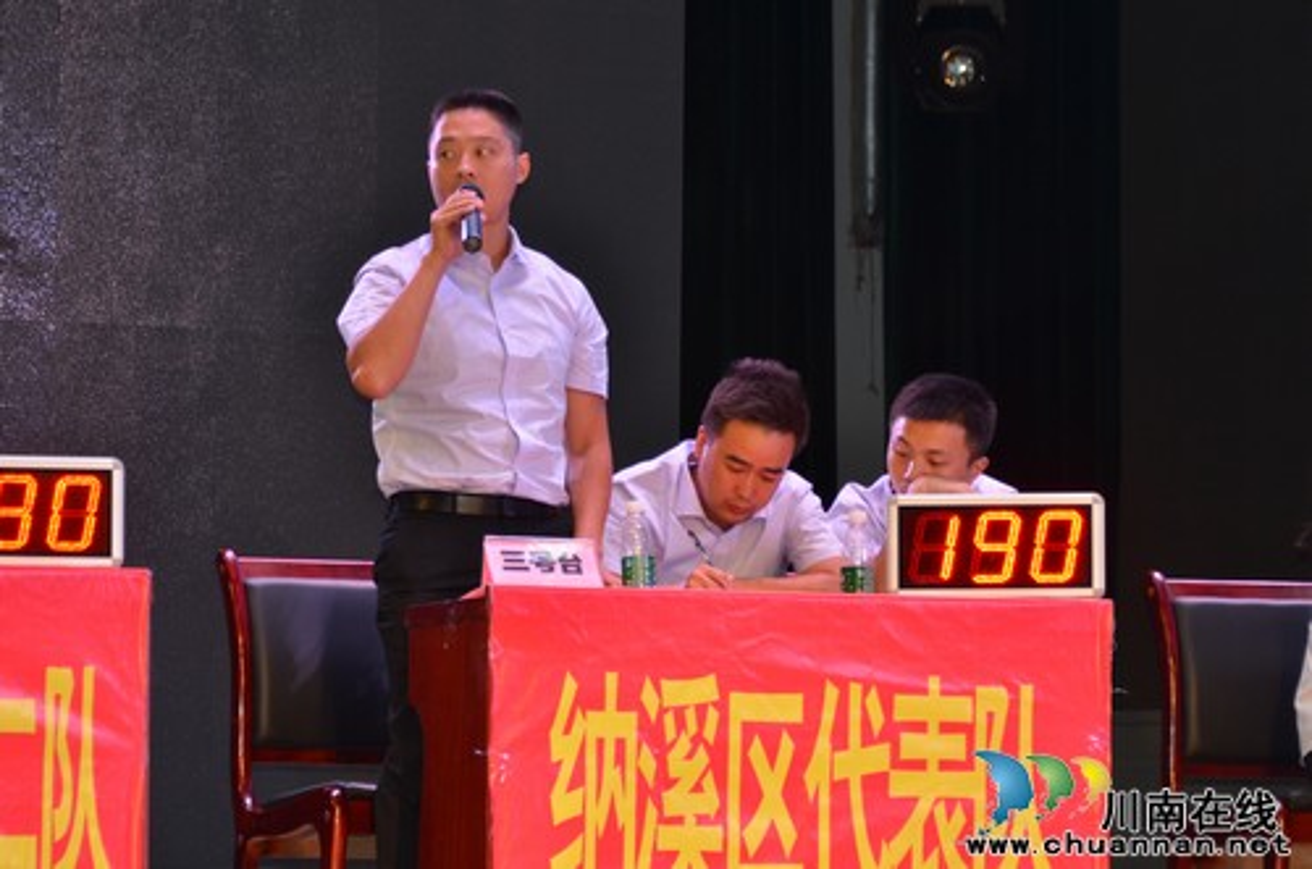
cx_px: 656
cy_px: 434
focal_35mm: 240
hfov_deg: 8.6
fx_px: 8727
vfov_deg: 5.7
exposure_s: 1/60
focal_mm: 160
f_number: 5.6
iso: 640
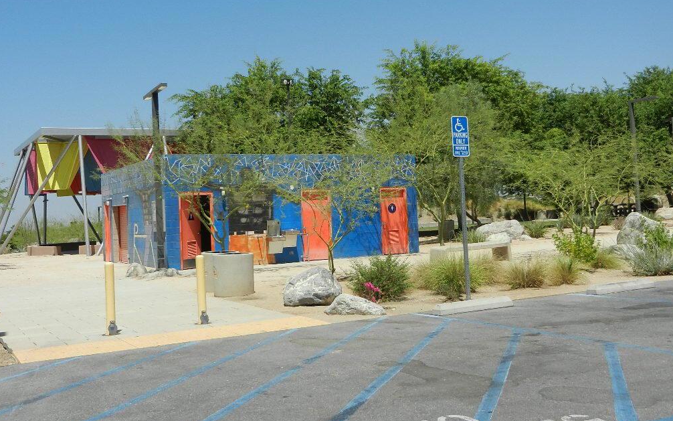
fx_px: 752
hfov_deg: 48.2
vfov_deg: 31.2
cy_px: 184
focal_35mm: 41
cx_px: 339
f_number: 4
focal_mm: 6.9
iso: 160
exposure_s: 1/1600
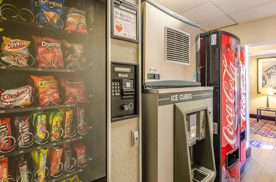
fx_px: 149
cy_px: 91
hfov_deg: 85.5
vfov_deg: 63.0
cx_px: 138
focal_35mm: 20
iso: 200
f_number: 8
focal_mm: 13
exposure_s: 1/4
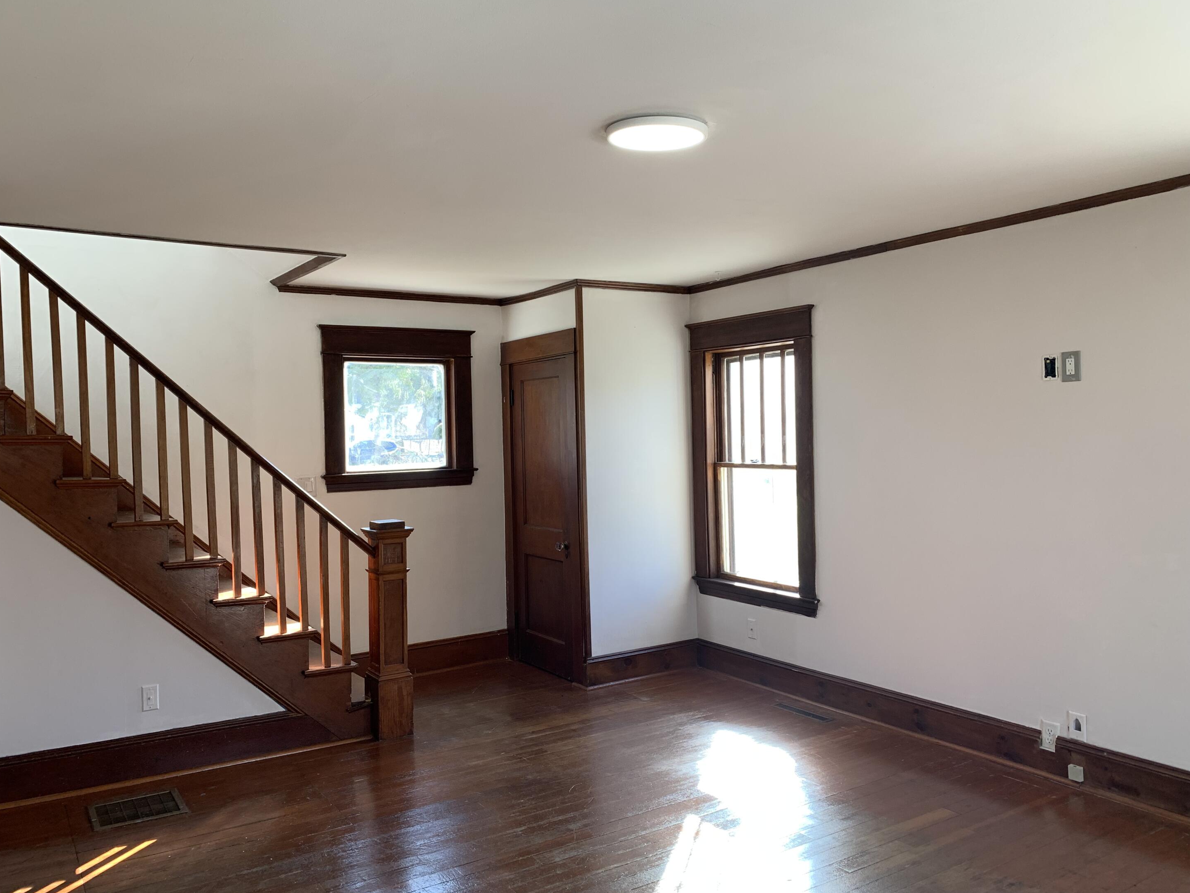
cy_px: 451
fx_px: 928
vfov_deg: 51.4
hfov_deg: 65.3
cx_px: 573
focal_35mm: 27
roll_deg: +0.7
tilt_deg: -2.6
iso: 40
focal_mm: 4.25
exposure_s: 1/120
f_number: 1.8
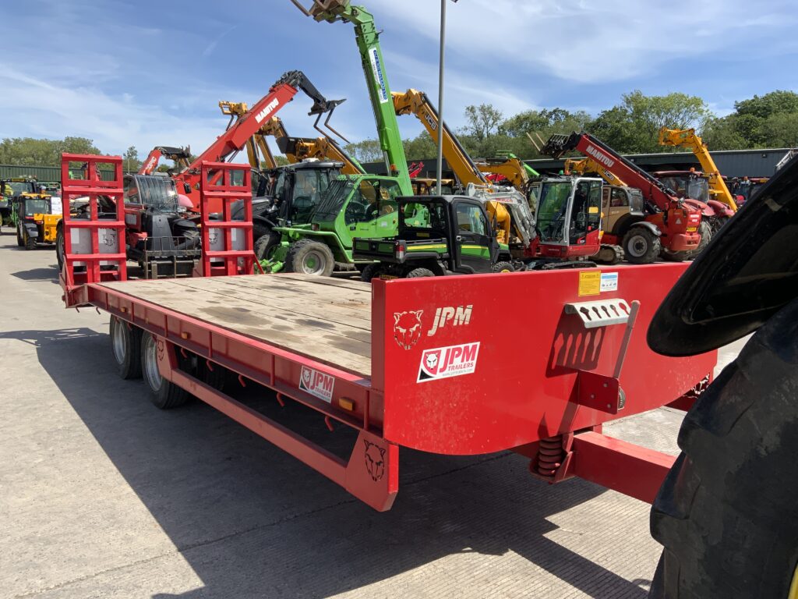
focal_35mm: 29
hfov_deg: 61.7
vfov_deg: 48.2
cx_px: 399
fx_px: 669
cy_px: 300
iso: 16
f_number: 1.8
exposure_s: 1/1412
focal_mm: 3
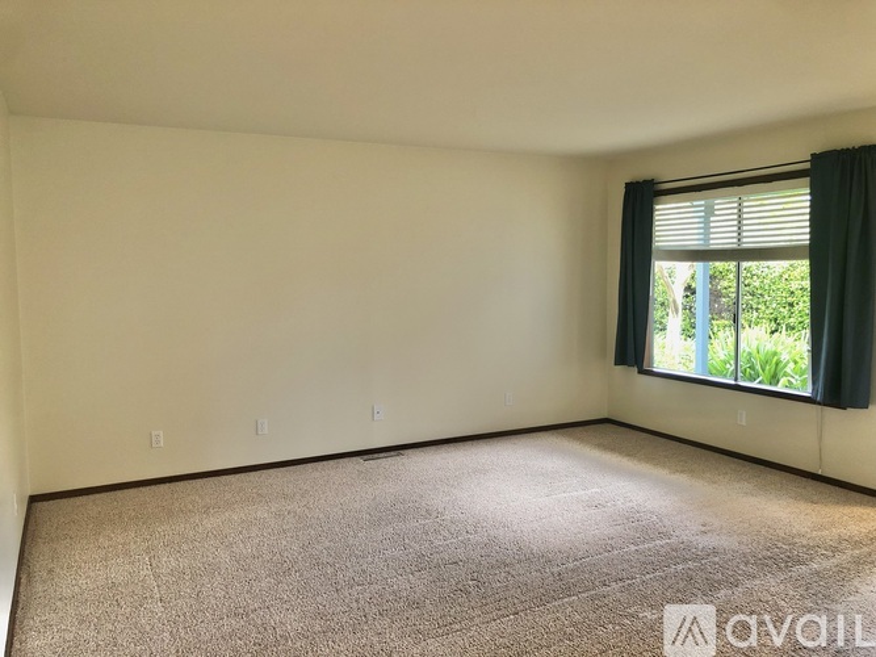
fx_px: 708
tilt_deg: -4.4
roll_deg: +1.0
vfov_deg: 49.7
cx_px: 438
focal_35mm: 28
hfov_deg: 63.5
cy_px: 328
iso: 40
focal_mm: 4
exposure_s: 1/17
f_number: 1.8
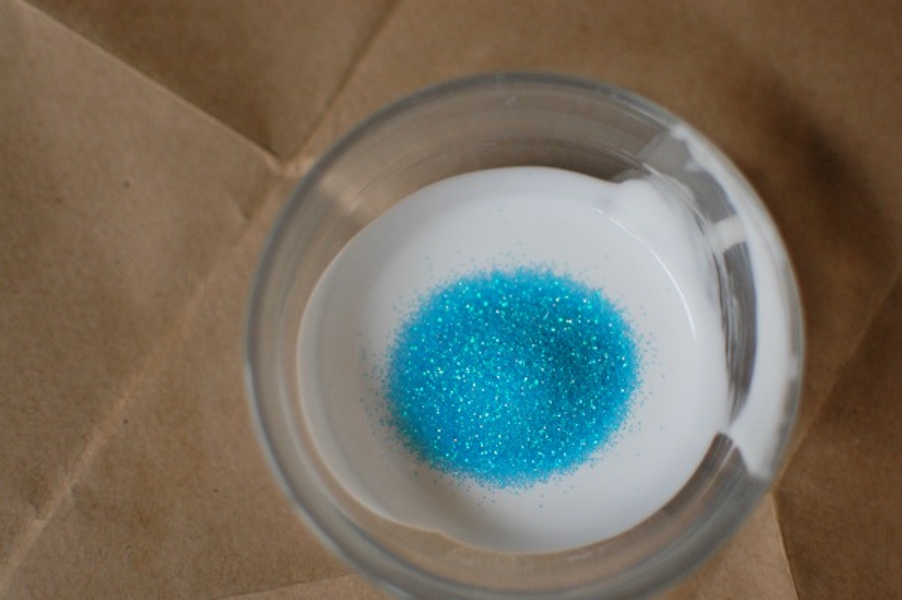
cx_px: 451
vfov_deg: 25.7
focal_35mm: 52
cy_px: 300
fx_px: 1314
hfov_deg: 37.9
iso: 800
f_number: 1.8
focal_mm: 35
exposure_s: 1/1250
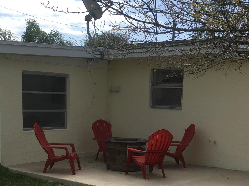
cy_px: 158
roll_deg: -0.7
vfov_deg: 23.2
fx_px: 446
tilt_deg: -8.2
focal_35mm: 62
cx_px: 130
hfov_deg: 31.2
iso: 25
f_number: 2.2
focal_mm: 4.15
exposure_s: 1/1972
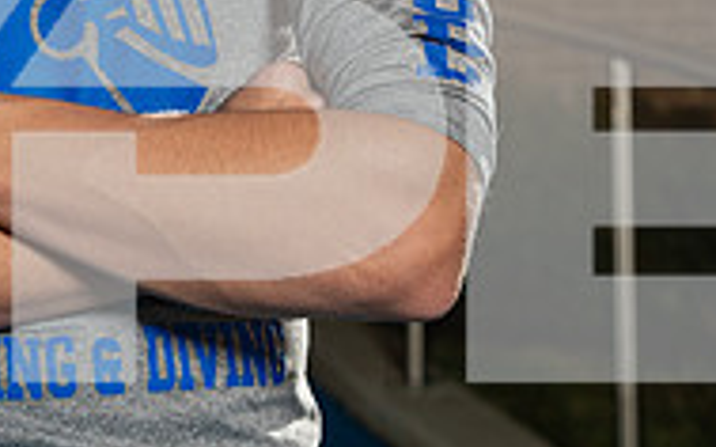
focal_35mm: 153
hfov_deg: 13.4
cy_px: -275
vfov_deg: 8.3
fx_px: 2985
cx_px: -49
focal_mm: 49
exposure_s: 1/125
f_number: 5
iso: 800
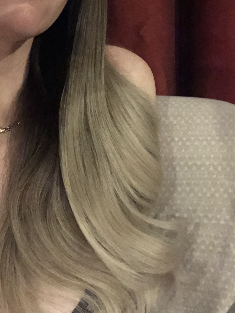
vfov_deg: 35.9
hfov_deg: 27.6
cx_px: 57
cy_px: 74
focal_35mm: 52
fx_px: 471
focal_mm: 2.9
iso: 1250
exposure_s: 1/17
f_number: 2.2
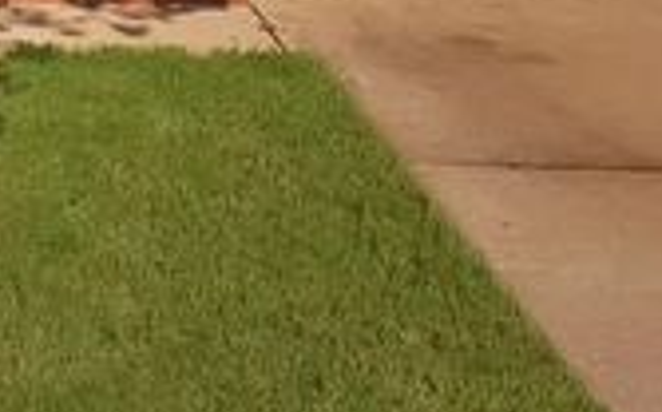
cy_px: -388
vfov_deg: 10.2
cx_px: -67
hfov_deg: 17.0
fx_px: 2145
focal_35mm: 119
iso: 640
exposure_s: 1/500
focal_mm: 19
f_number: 9
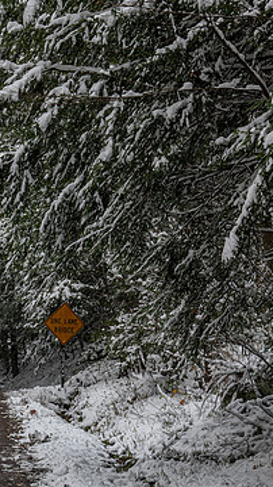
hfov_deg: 8.7
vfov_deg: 15.5
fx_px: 1779
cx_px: -68
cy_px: 319
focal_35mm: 138
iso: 100
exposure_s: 1/160
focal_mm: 65
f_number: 9
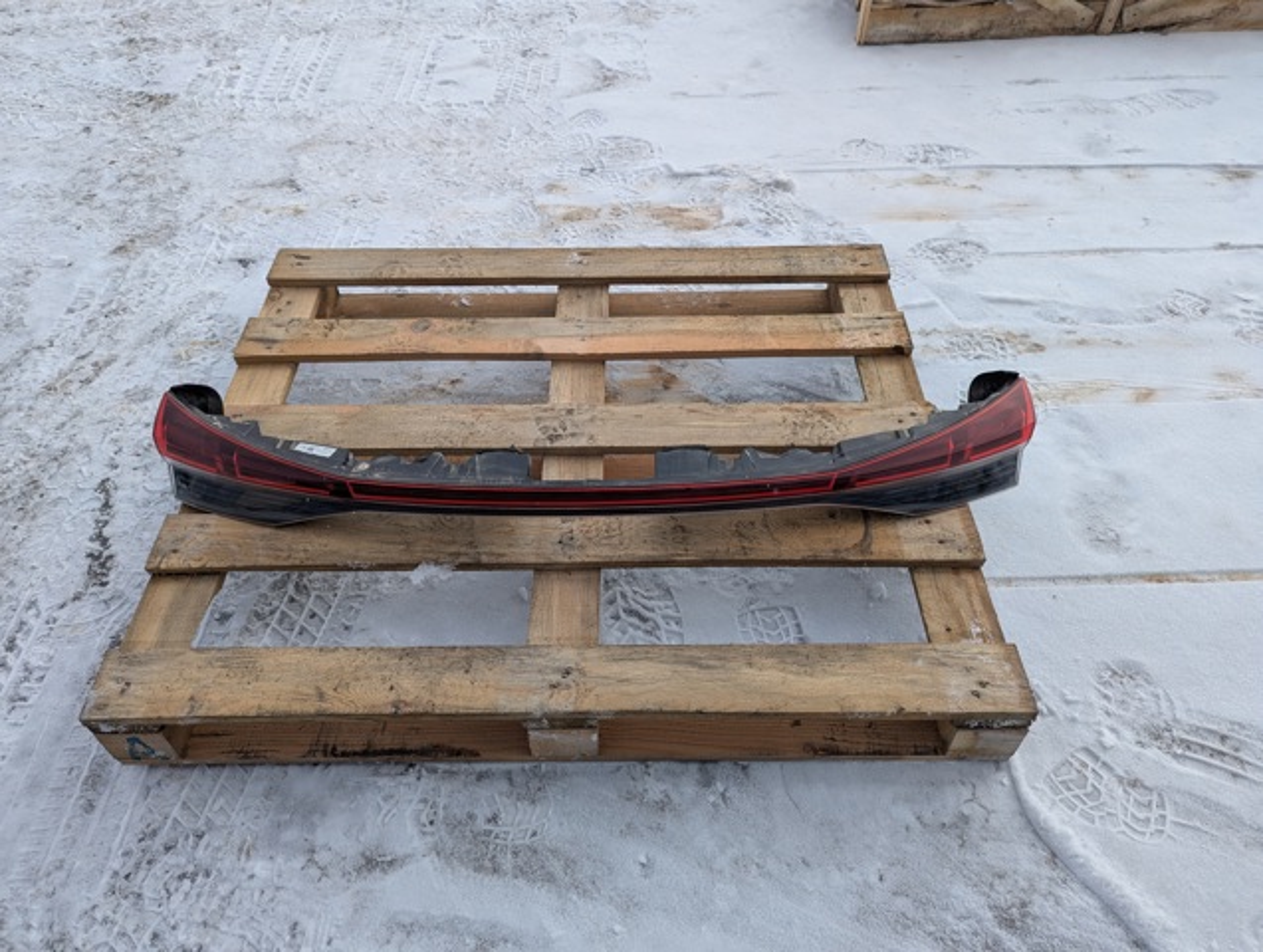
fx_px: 877
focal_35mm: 24
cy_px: 476
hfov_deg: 71.5
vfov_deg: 57.0
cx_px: 632
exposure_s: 1/1348
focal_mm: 6.81
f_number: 1.85
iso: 44
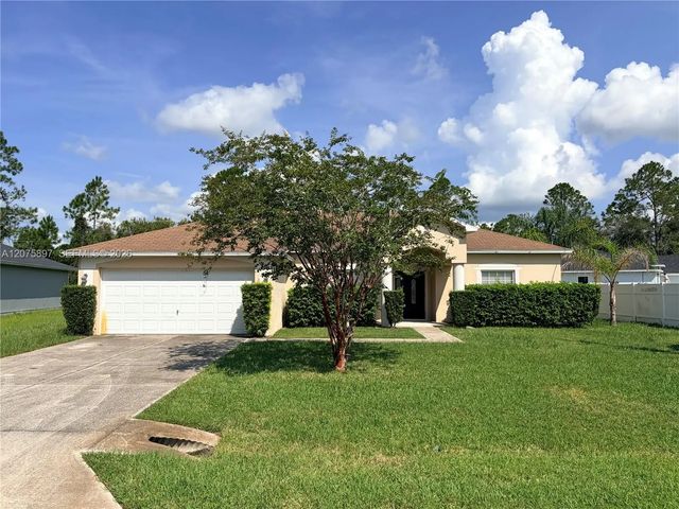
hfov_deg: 67.3
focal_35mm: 26
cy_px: 254
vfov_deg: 53.1
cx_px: 340
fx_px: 510
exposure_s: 1/6993
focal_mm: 5.96
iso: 64
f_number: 1.6
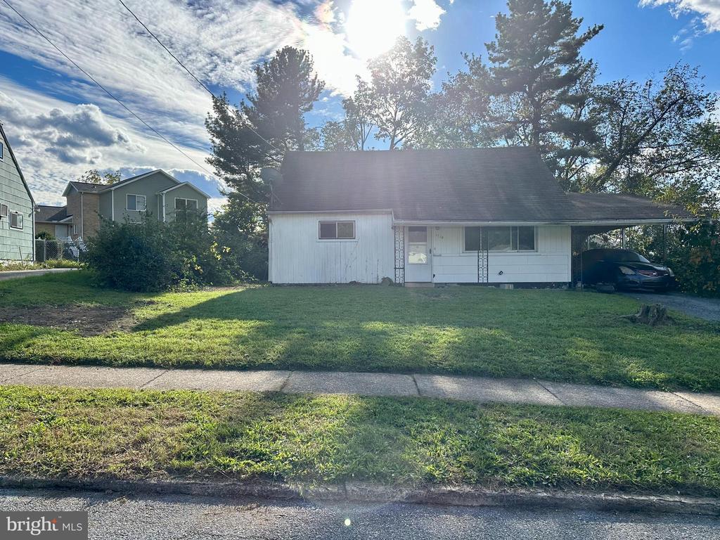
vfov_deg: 56.8
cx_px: 360
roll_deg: +0.1
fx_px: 499
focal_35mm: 24
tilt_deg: -0.6
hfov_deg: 71.6
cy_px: 270
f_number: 1.78
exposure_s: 1/5000
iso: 80
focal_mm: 6.86
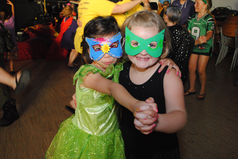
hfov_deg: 49.5
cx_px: 119
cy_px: 80
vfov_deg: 34.3
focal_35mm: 39
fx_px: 258
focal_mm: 26
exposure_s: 1/60
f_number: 4.5
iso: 1600
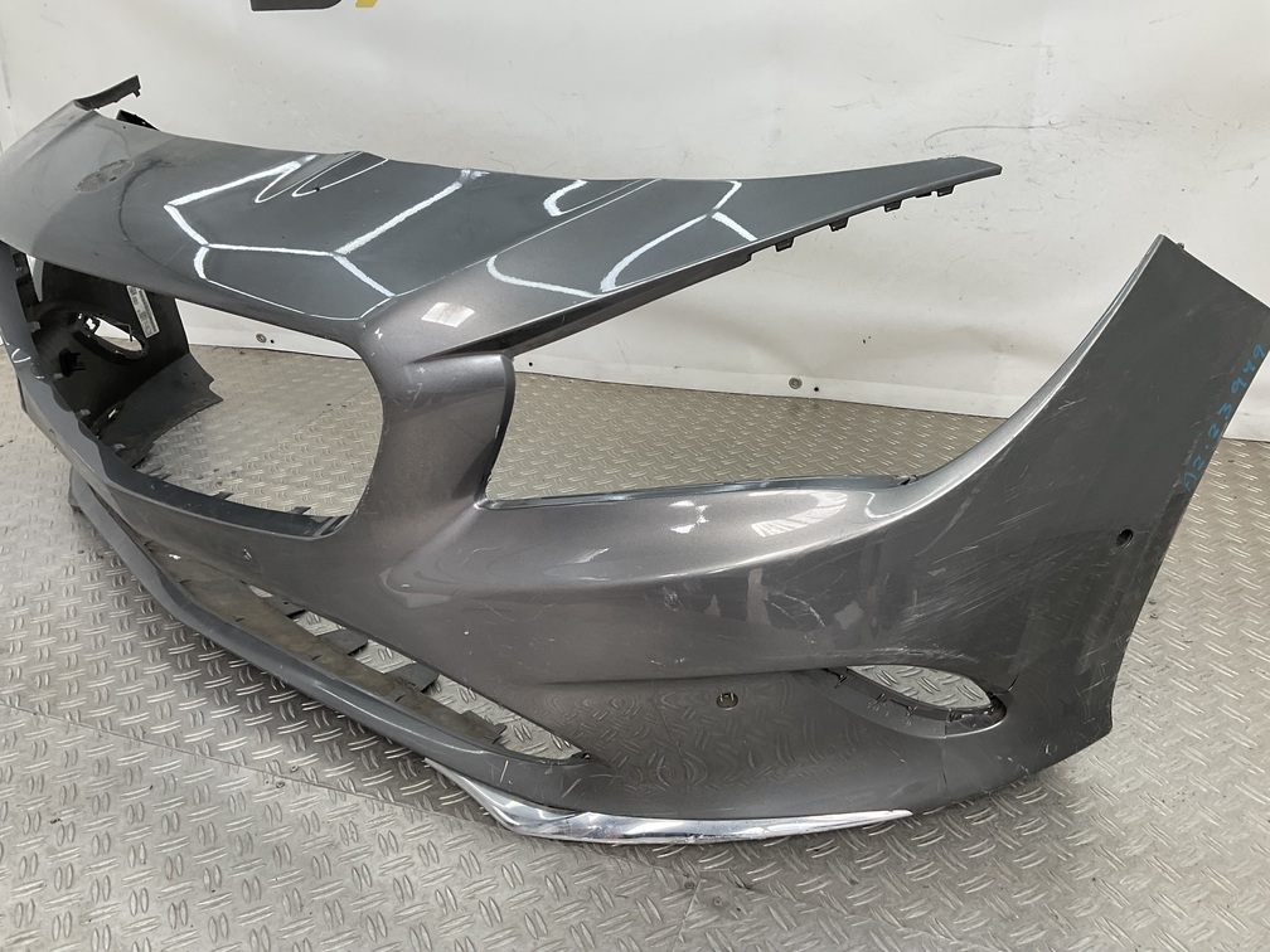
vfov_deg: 48.2
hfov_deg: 61.7
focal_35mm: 29
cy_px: 476
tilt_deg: -25.0
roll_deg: -0.1
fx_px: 1064
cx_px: 635
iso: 20
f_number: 1.8
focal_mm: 3
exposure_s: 1/120
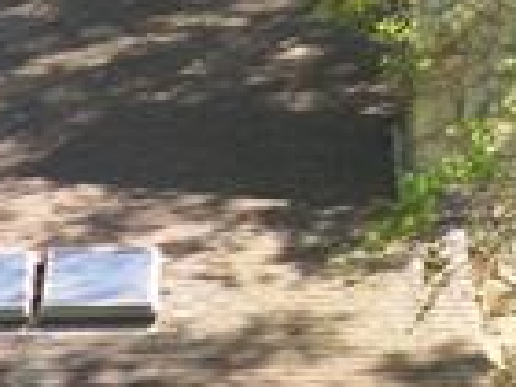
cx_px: -177
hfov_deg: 7.6
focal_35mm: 256
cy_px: 472
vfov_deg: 5.8
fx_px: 3816
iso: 64
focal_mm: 9.3
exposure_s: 1/117
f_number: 3.9
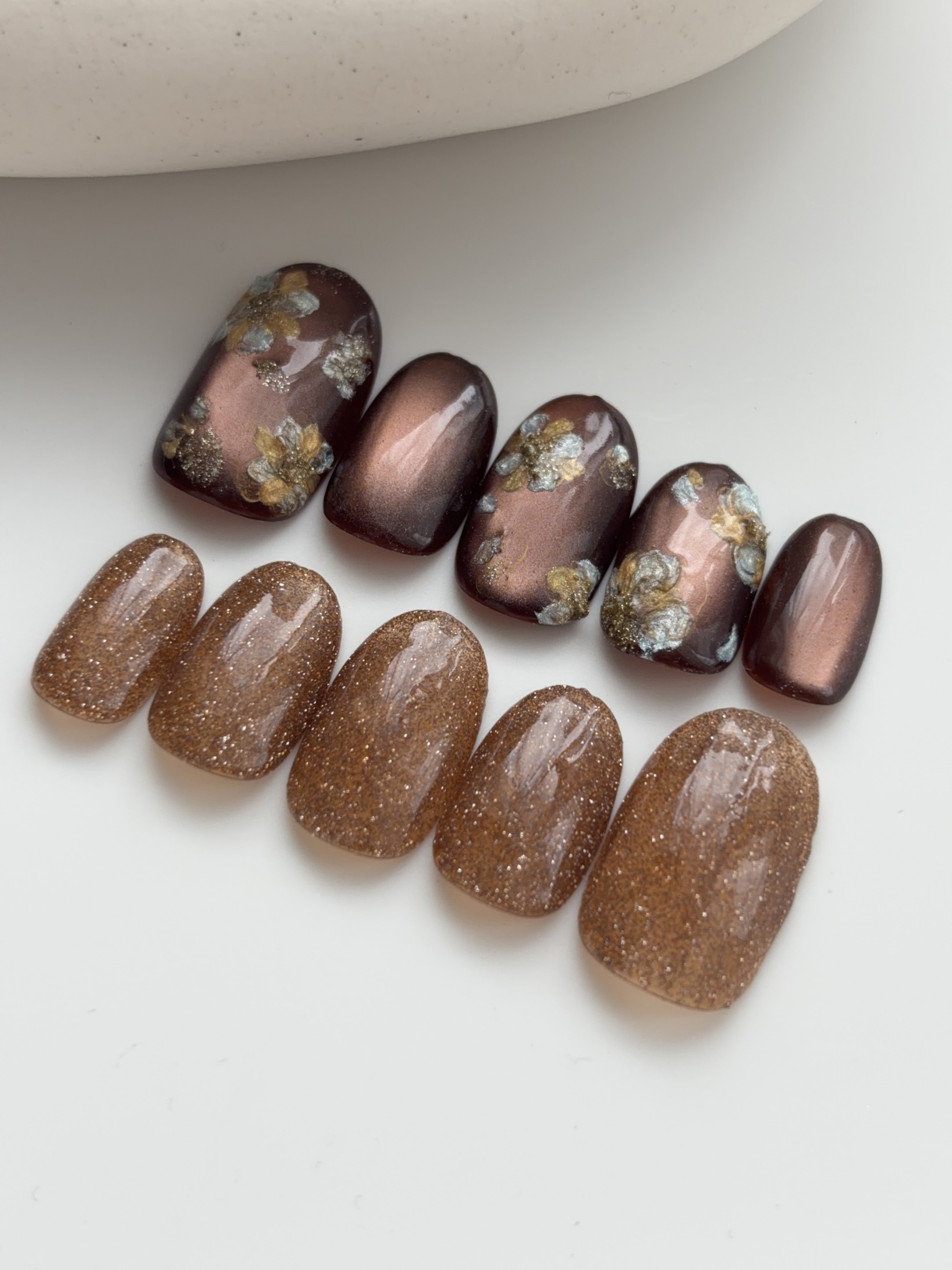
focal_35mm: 52
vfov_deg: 36.8
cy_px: 635
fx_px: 1907
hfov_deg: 28.0
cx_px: 476
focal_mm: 5.96
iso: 32
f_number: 1.6
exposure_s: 1/206
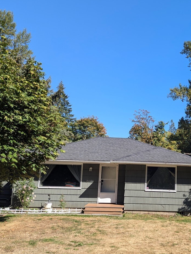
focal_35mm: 41
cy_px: 129
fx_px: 301
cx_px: 157
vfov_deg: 45.8
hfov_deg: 33.9
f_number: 1.85
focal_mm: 6.81
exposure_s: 1/1121
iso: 43
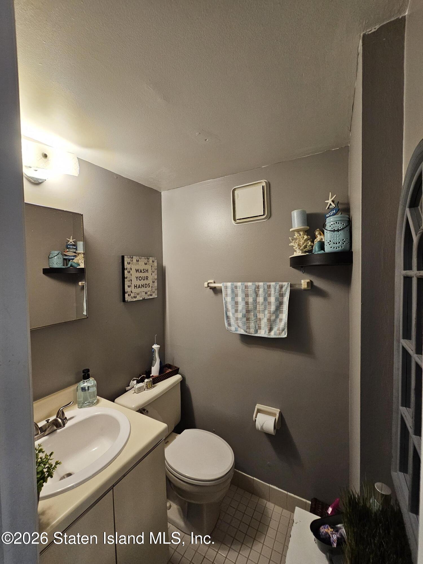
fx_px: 212
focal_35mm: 13
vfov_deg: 106.2
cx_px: 212
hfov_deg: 89.9
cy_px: 282
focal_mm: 2.2
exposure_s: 1/60
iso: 250
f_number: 2.2
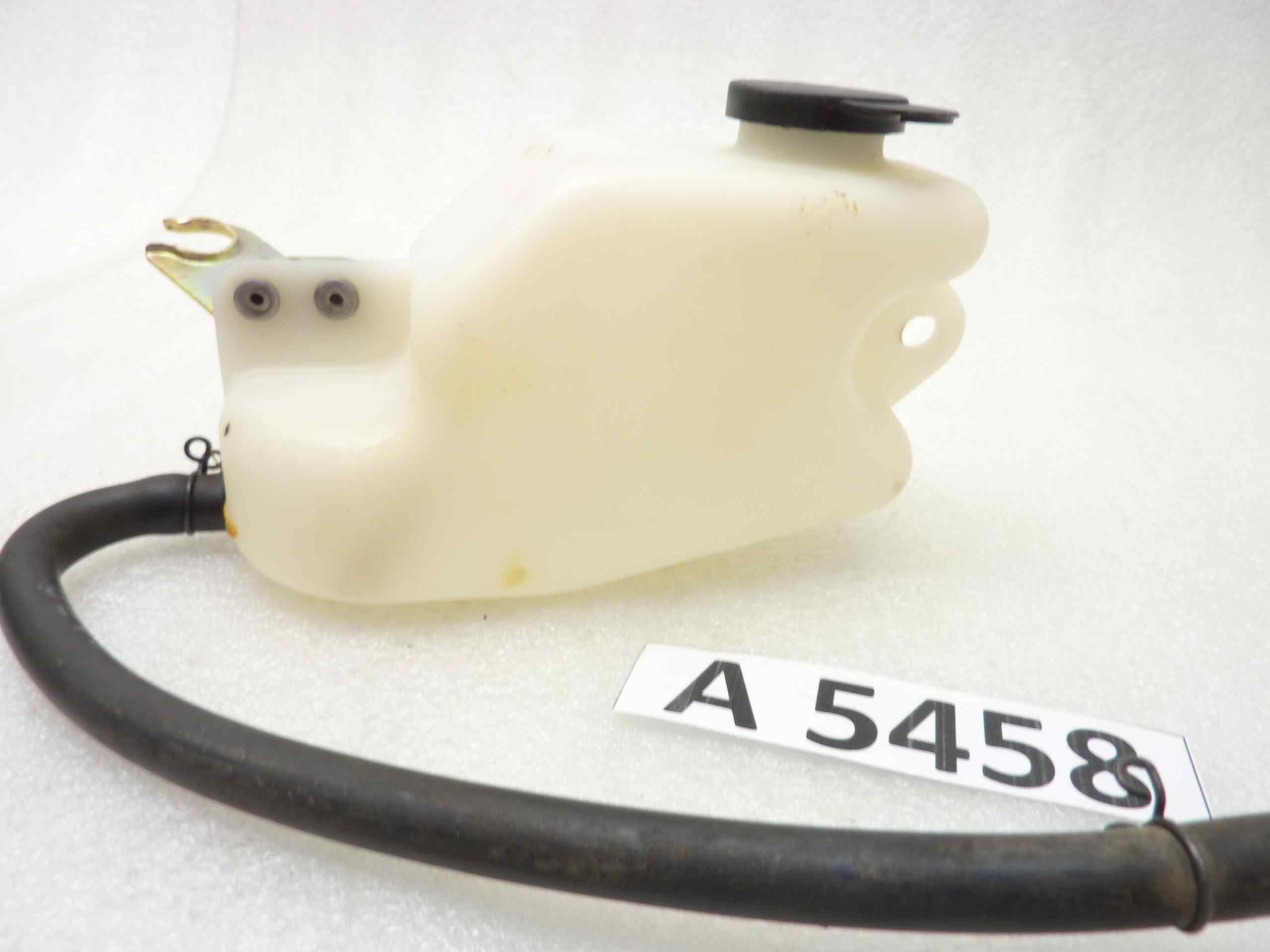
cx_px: 635
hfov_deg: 69.4
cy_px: 476
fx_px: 917
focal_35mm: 25
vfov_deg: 54.9
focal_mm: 4.1
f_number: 3.3
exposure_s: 1/10
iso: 80
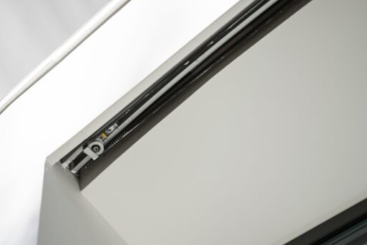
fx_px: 2611
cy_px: 135
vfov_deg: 5.4
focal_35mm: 256
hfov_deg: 8.0
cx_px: 159
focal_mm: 200
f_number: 5
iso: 100
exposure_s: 1/400
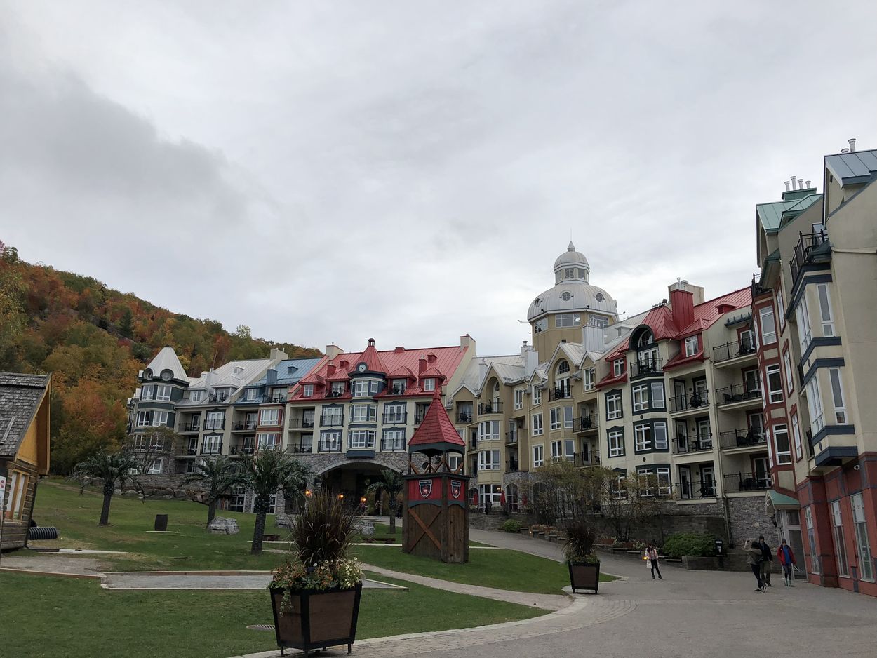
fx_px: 710
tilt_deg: +15.7
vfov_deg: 49.8
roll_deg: -3.6
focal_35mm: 28
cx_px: 438
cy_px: 329
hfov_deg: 63.4
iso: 20
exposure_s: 1/489
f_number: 1.8
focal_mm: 3.99
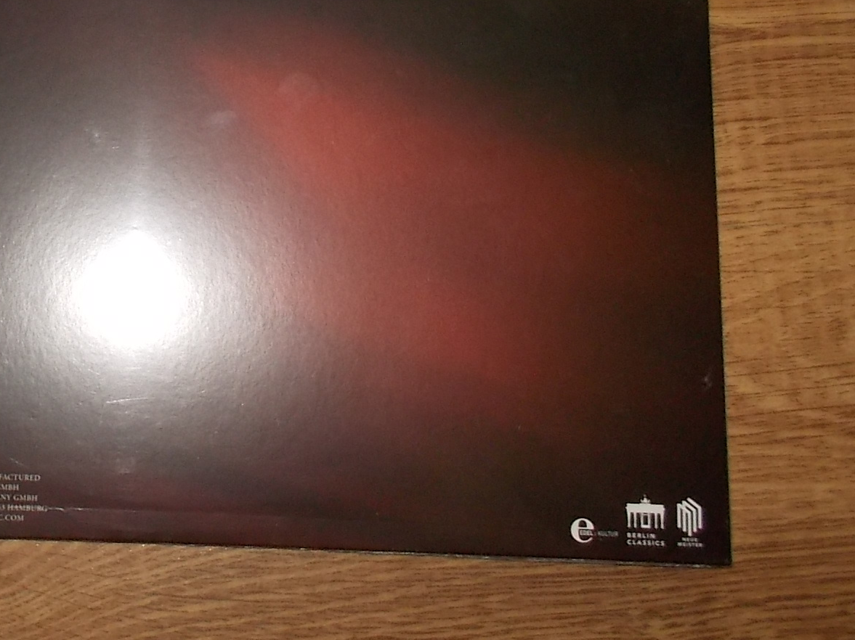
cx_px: 106
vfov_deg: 25.2
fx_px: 1383
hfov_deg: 32.8
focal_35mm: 56
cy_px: 51
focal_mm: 4.1
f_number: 3.3
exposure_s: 1/30
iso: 200
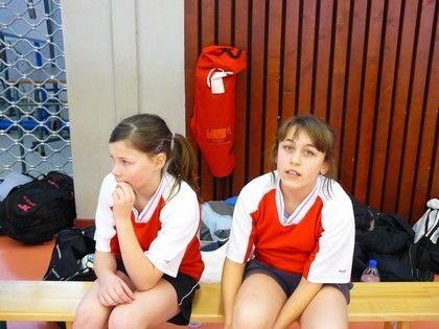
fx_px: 545
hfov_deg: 43.9
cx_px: 220
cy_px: 164
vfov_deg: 33.6
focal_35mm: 43
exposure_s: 1/25
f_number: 2.8
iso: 200
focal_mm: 7.1
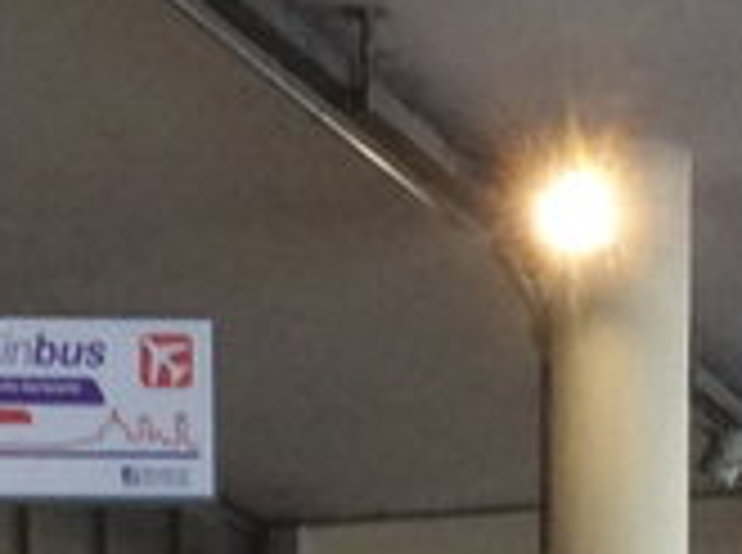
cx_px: 306
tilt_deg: -2.0
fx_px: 3978
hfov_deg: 10.7
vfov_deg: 7.4
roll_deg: +0.1
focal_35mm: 186
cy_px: 1390
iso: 100
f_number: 2.4
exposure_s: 1/24
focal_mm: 3.3
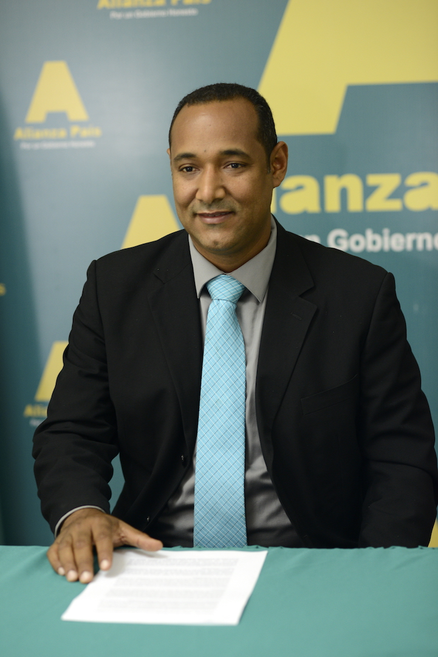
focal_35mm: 85
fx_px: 1550
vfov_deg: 23.9
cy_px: 328
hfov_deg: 16.1
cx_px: 219
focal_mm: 85
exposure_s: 1/125
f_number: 3.2
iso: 1250
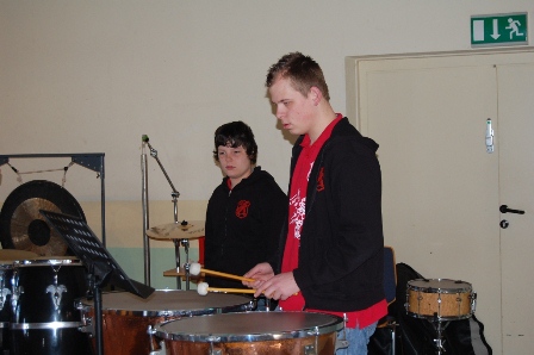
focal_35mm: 68
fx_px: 1000
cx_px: 267
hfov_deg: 29.9
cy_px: 178
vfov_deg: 20.1
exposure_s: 1/60
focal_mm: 45
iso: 400
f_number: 5.3
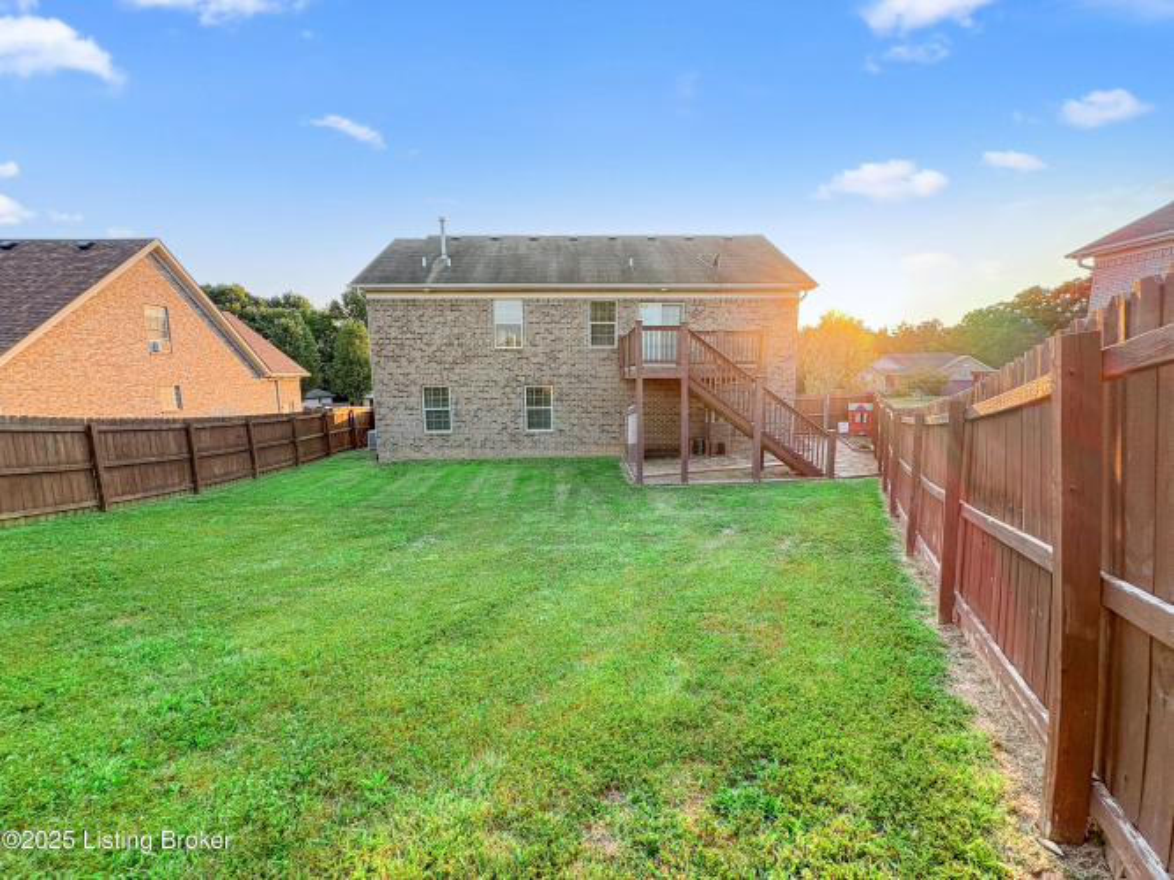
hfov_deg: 102.1
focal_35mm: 14
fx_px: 475
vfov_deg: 85.7
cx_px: 587
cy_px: 440
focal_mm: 2.22
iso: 40
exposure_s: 1/140
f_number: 2.2
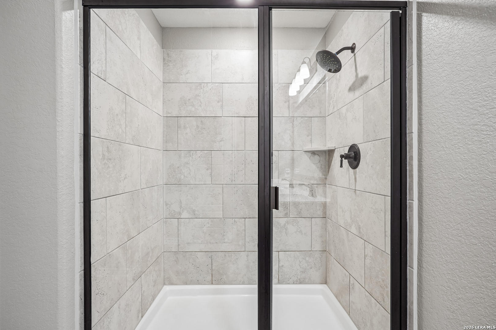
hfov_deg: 96.7
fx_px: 220
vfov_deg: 73.7
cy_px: 165
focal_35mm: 16
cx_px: 248
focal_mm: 16
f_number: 8
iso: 400
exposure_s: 1/8
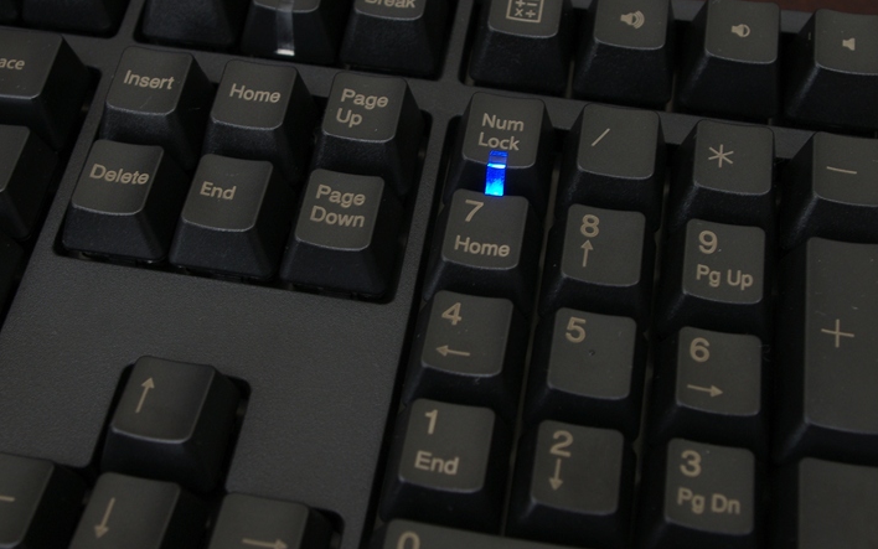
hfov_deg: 38.2
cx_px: 414
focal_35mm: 53
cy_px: 218
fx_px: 1269
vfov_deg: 24.4
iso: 200
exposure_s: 1/20
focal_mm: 24.38
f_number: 5.6
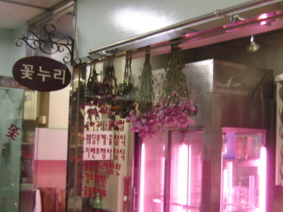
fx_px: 417
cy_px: 113
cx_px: 125
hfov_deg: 37.5
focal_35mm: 51
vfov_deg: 28.5
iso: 100
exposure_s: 1/8
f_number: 2.8
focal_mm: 5.95
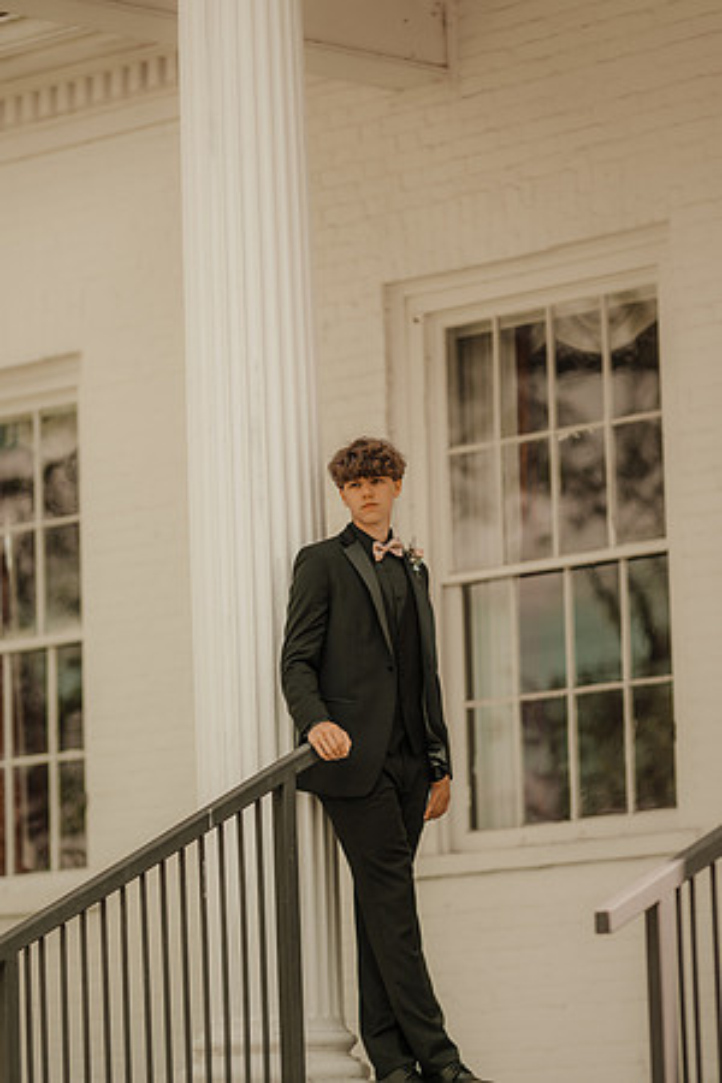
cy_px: 542
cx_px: 361
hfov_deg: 8.7
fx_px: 4723
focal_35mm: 157
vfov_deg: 13.1
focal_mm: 105
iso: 64
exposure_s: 1/800
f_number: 1.4
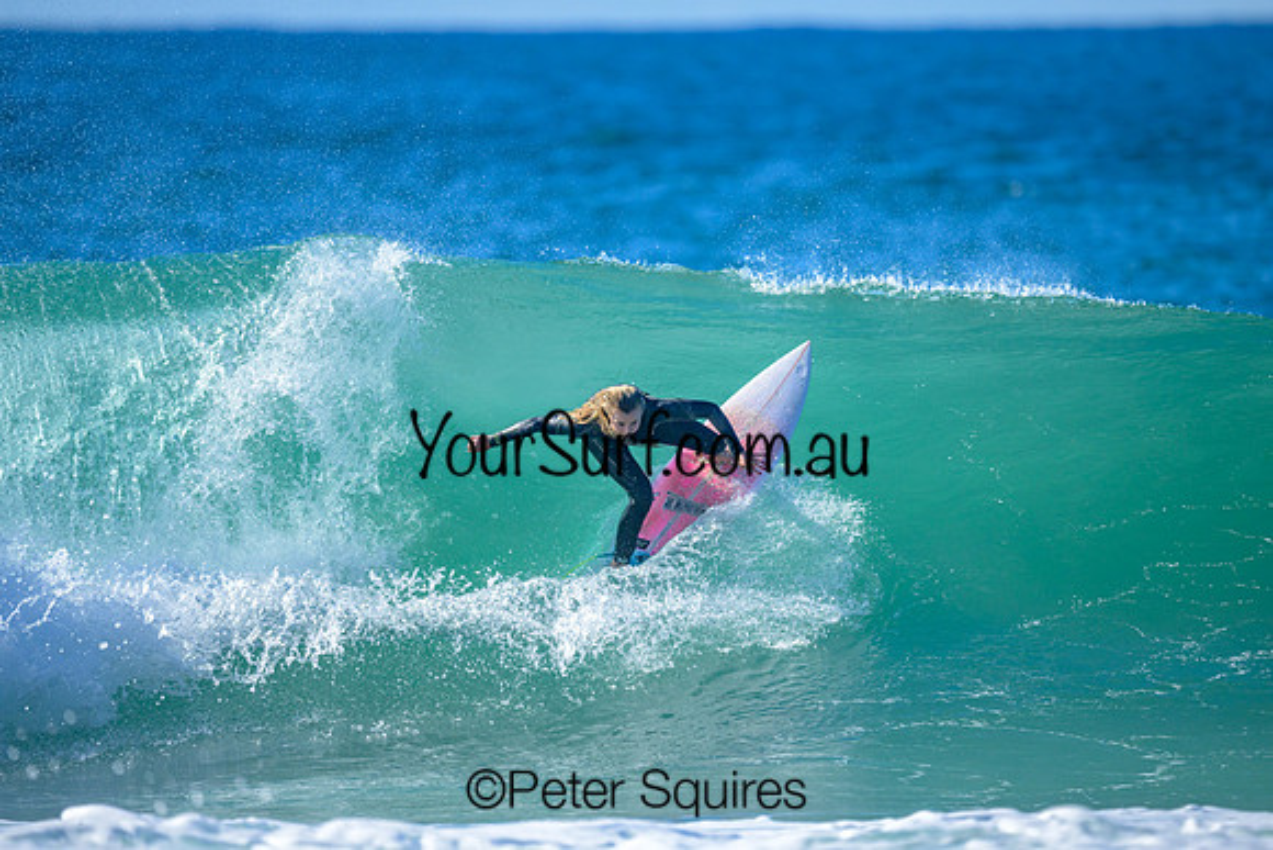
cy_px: 425
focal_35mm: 811
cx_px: 636
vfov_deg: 1.7
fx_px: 28671
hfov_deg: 2.5
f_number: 6.3
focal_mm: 800
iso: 360
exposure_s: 1/2000
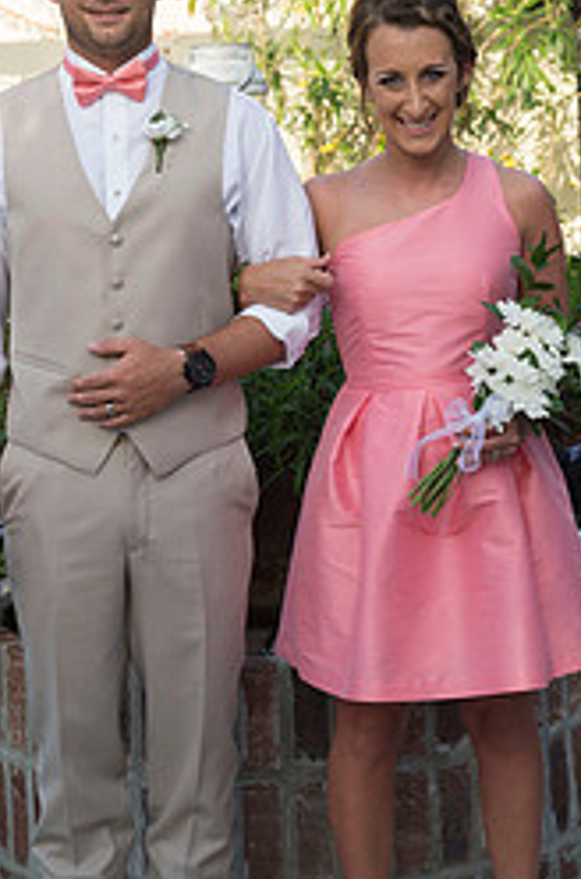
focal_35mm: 100
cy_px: 425
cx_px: 360
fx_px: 2434
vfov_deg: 20.5
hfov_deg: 13.6
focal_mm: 55
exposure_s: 1/640
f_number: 5.6
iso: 500
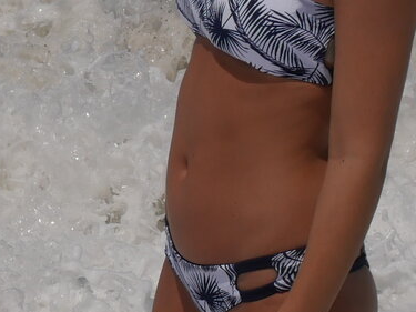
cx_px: -241
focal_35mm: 164
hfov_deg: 11.5
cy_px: 285
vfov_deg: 9.0
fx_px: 1970
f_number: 11
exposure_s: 1/1600
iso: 200
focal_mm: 16
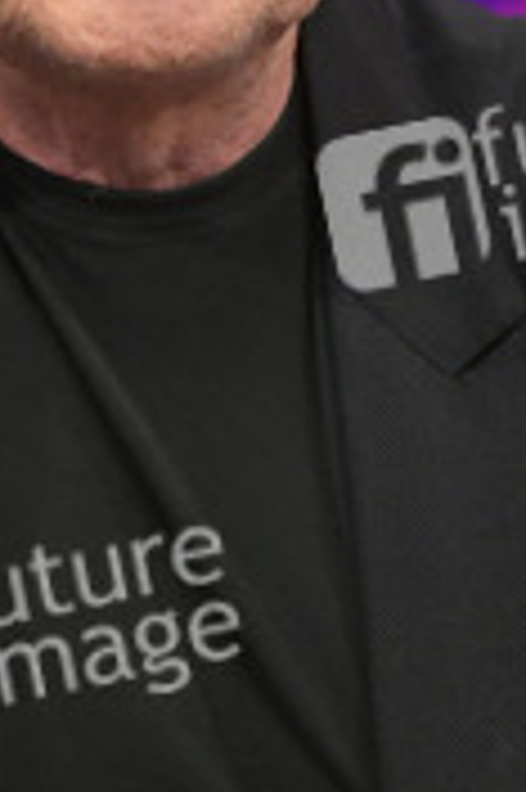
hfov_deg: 13.6
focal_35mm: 100
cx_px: 139
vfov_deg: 19.7
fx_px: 2196
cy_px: -40
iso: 2500
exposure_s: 1/200
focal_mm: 44
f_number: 6.3
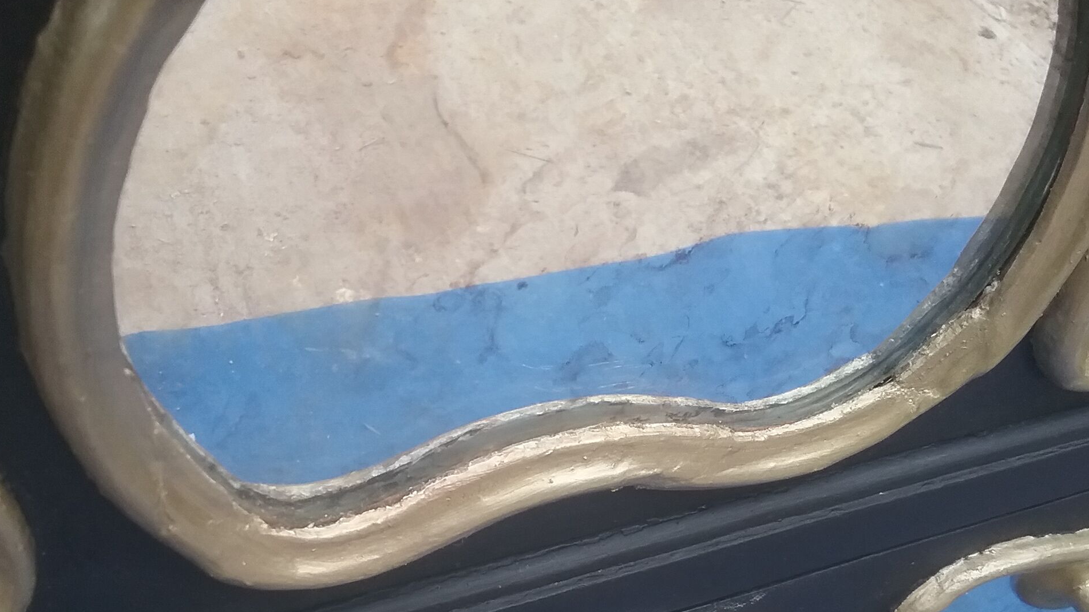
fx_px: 1328
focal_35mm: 46
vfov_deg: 25.2
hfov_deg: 44.6
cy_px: 543
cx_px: 549
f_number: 2.2
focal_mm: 3.3
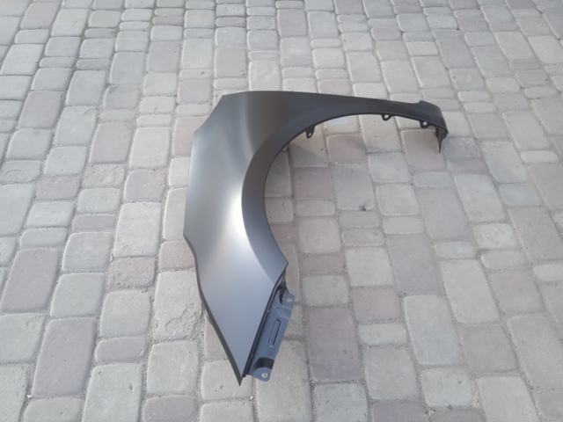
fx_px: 455
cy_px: 211
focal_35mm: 28
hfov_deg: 63.4
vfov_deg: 49.7
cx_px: 282
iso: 100
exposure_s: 1/108
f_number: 2.2
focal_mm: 3.43
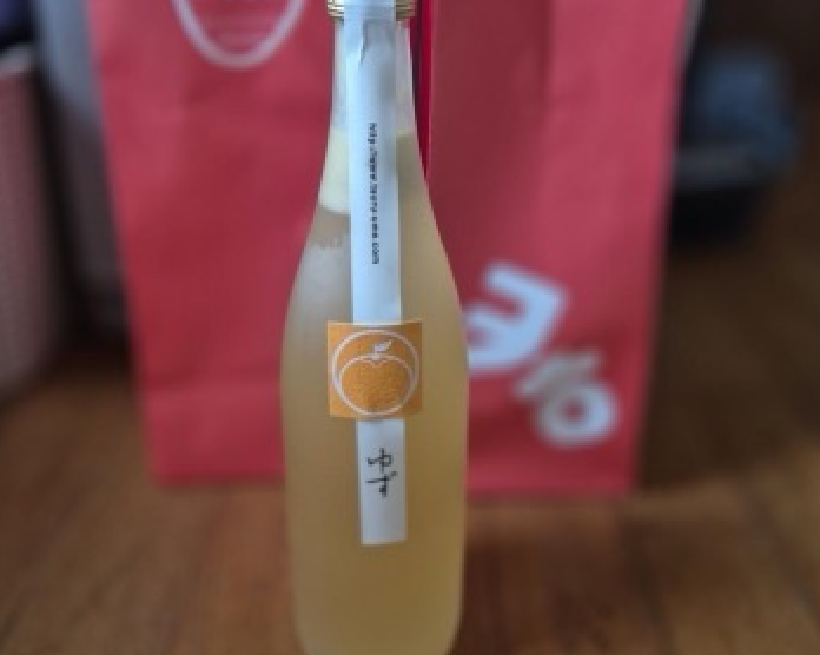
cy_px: 200
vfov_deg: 46.1
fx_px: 752
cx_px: 408
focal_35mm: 31
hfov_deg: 57.2
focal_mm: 5.4
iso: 800
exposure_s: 1/60
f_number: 1.8
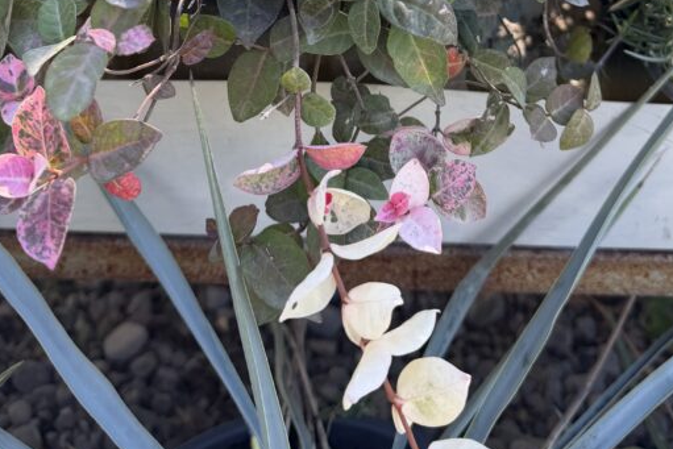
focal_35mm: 50
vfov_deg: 24.0
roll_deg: -1.0
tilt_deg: -31.7
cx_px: 328
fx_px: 935
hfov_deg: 39.6
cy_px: -122
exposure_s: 1/438
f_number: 1.78
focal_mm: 6.76
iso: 80
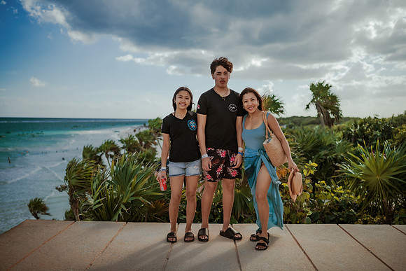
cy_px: 136
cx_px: 203
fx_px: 395
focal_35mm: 35
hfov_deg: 54.4
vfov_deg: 37.9
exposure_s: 1/5000
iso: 100
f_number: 1.8
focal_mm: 35
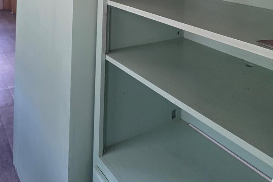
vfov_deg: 29.4
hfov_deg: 49.5
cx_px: 138
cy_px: -36
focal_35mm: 39
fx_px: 296
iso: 640
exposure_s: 1/120
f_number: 1.7
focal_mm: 6.3
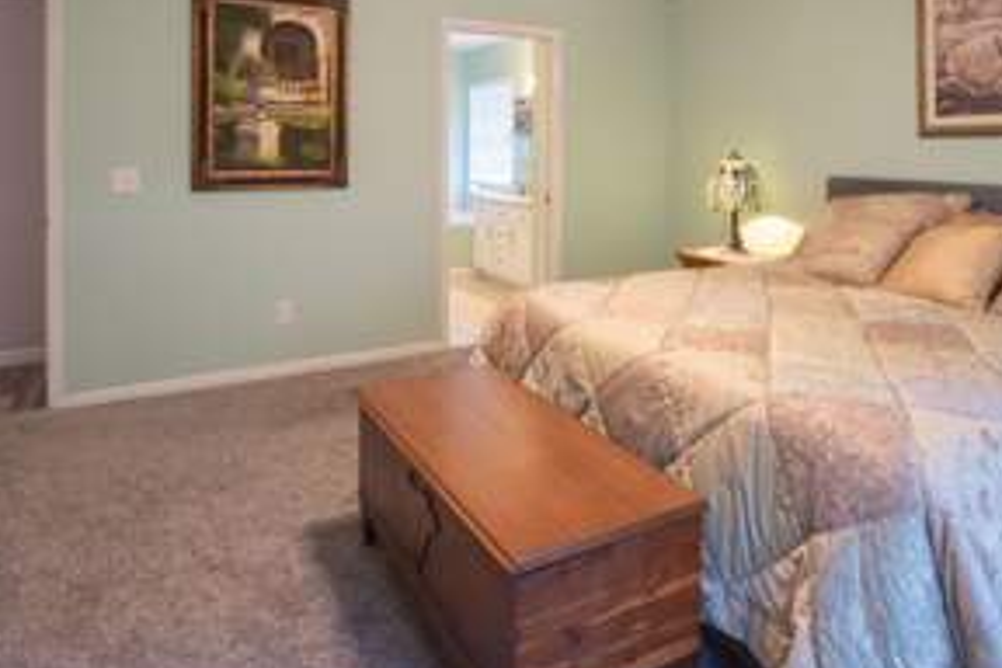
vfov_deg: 49.0
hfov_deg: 71.0
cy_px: 157
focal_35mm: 25
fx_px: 696
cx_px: 581
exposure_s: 1/10
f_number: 8
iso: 1250
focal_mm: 10
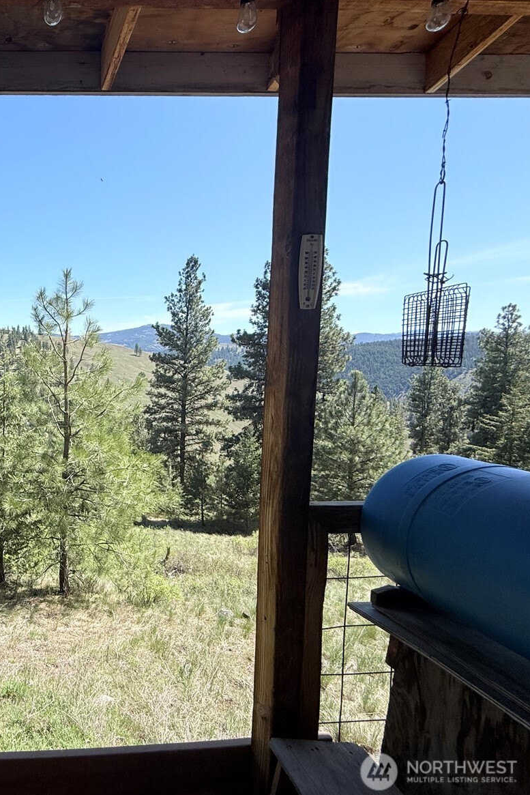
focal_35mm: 20
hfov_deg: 49.6
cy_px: 390
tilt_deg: -3.7
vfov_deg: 84.0
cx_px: -8
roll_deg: +0.4
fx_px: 442
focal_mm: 2.22
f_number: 2.2
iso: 50
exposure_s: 1/1285
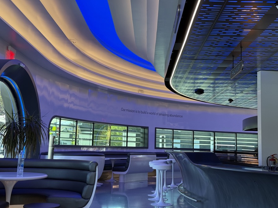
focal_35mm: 49
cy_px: 104
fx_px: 393
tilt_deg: +7.4
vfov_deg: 29.7
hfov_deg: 38.9
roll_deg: -1.2
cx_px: 140
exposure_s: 1/144
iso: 80
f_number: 1.78
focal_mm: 6.76
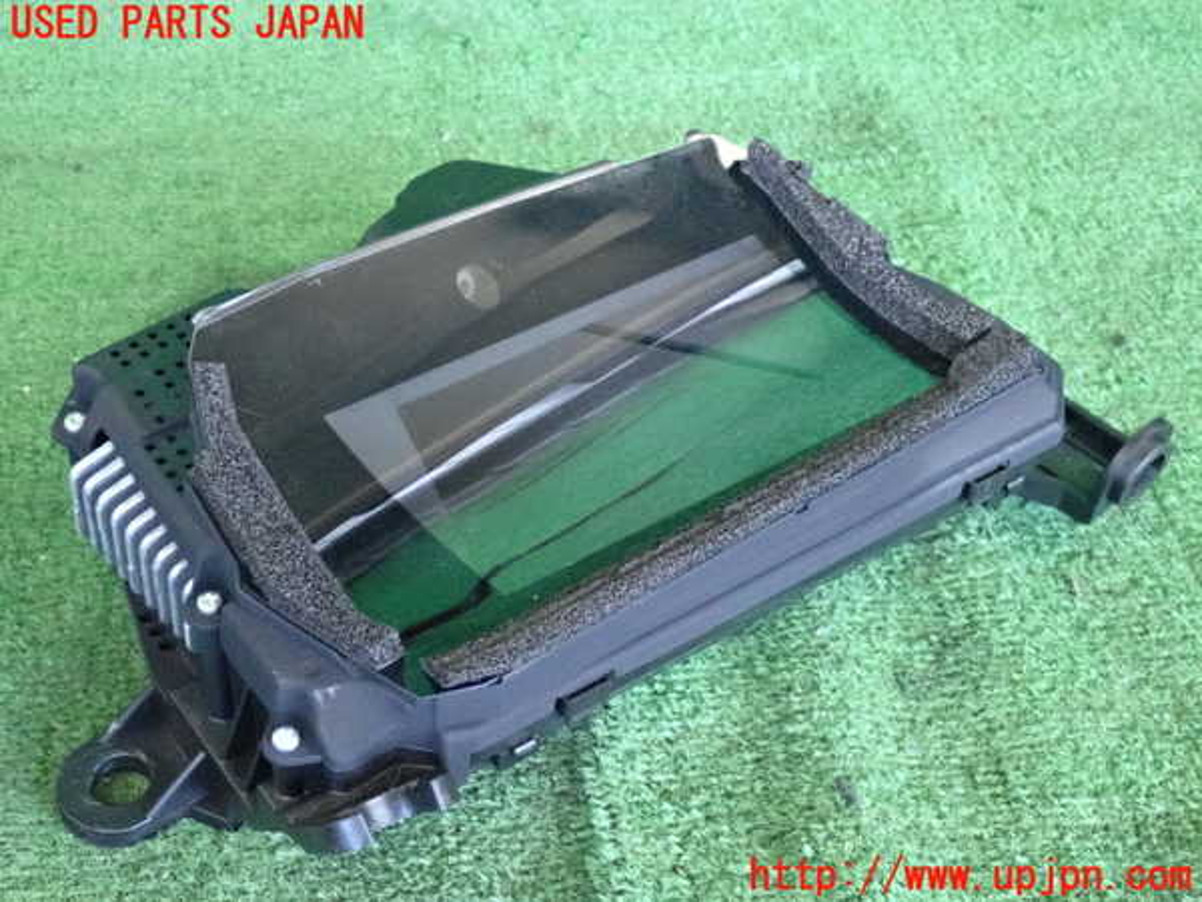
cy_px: 451
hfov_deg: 35.5
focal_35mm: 54
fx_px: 1875
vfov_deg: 27.0
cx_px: 601
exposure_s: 1/125
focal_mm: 9.65
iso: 4000
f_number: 3.3
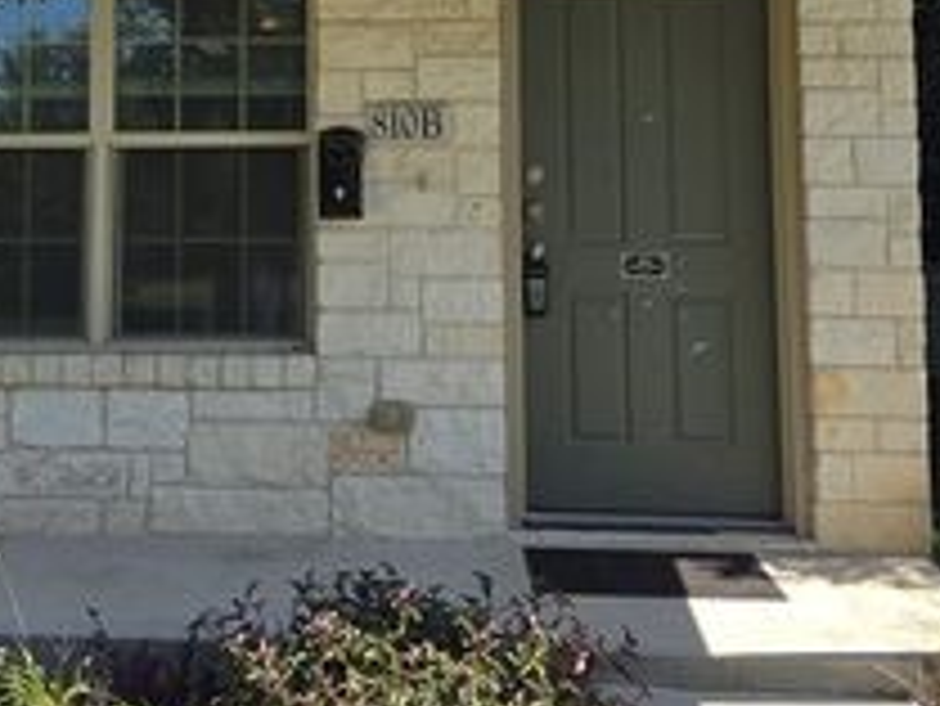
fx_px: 1494
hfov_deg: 34.5
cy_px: 65
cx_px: 301
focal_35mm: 55
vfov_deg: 25.7
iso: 25
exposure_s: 1/836
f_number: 1.8
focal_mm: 5.4
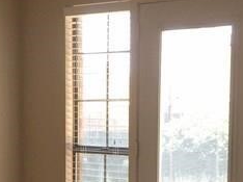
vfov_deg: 11.4
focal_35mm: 127
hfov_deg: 14.8
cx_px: -76
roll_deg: +0.0
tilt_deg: -6.2
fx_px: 891
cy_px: 218
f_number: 2.2
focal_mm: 4.15
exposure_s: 1/120
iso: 50
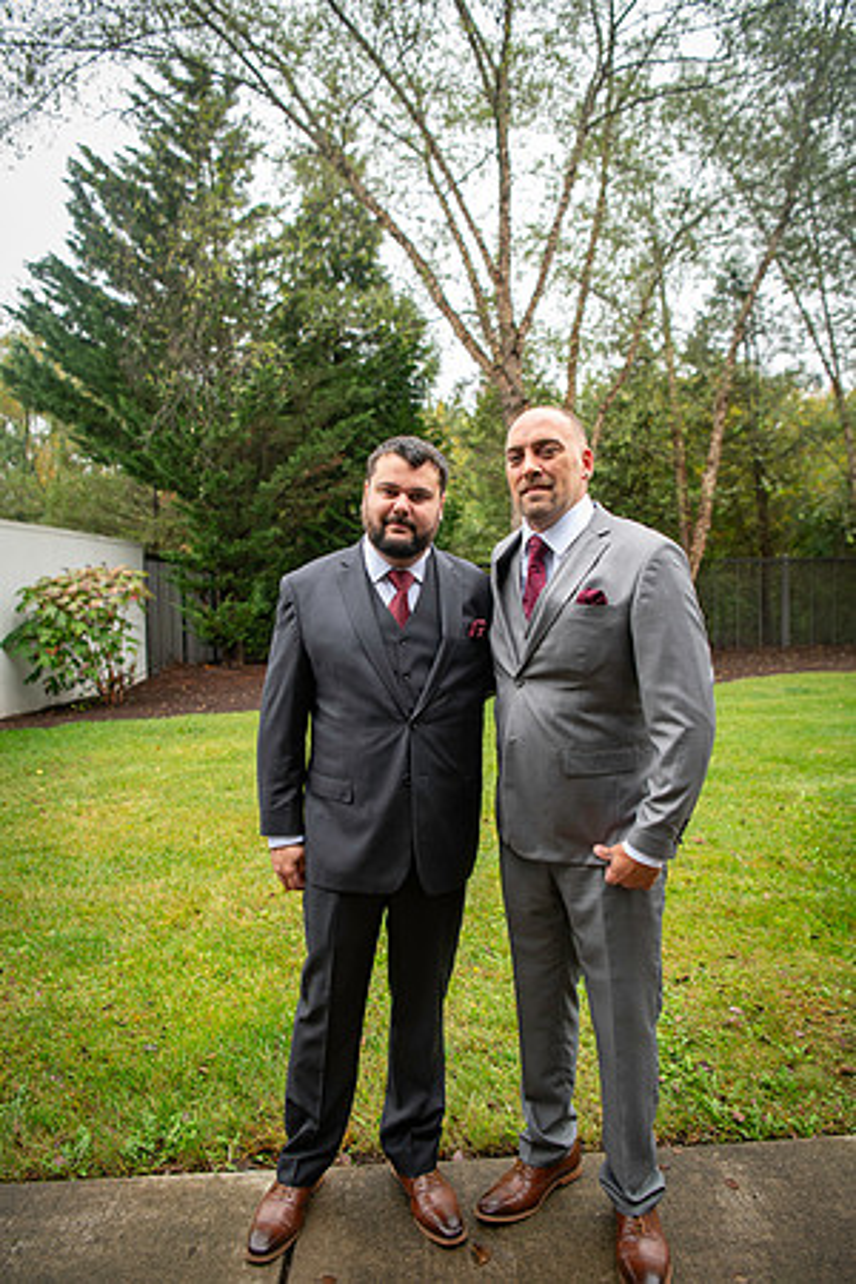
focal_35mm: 24
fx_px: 856
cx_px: 428
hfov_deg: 53.1
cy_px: 642
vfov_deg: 73.7
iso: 160
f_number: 2.8
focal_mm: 24
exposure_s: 1/160
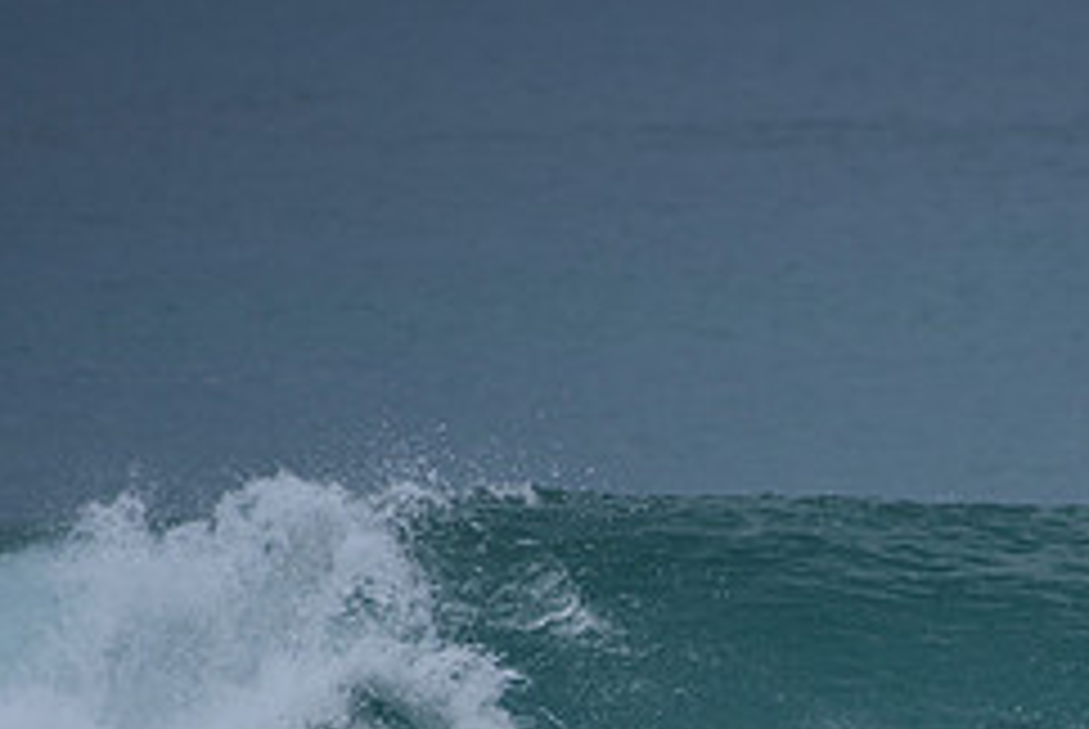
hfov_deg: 1.7
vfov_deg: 1.2
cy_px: 857
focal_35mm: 1198
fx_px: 36283
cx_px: 968
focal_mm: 500
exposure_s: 1/2000
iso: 180
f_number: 5.6
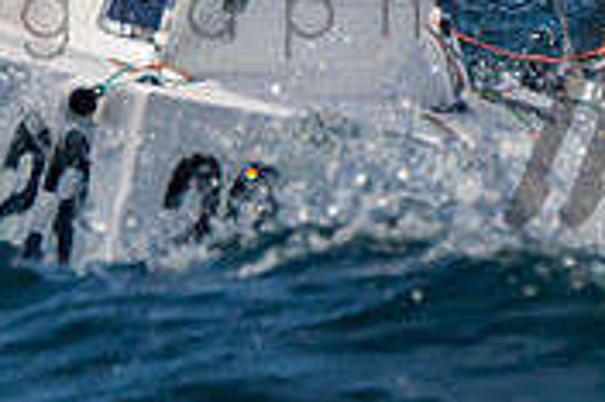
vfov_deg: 0.5
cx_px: 293
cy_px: -157
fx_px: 44241
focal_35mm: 2635
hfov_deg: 0.8
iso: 400
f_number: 6.3
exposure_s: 1/2500
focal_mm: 390
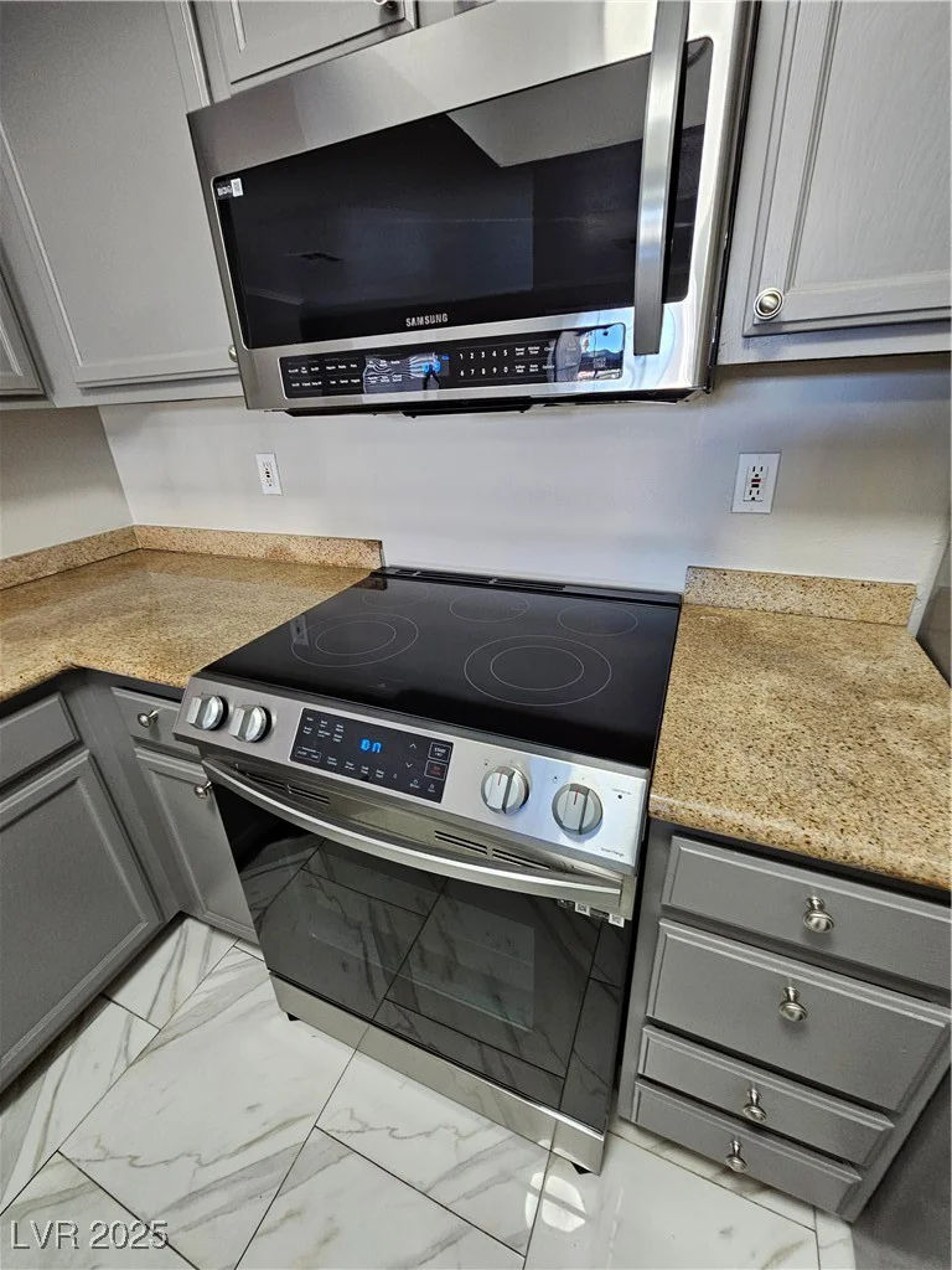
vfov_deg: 106.2
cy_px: 635
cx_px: 476
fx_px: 477
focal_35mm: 13
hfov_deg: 89.9
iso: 320
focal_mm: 2.2
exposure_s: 1/40
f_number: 2.2
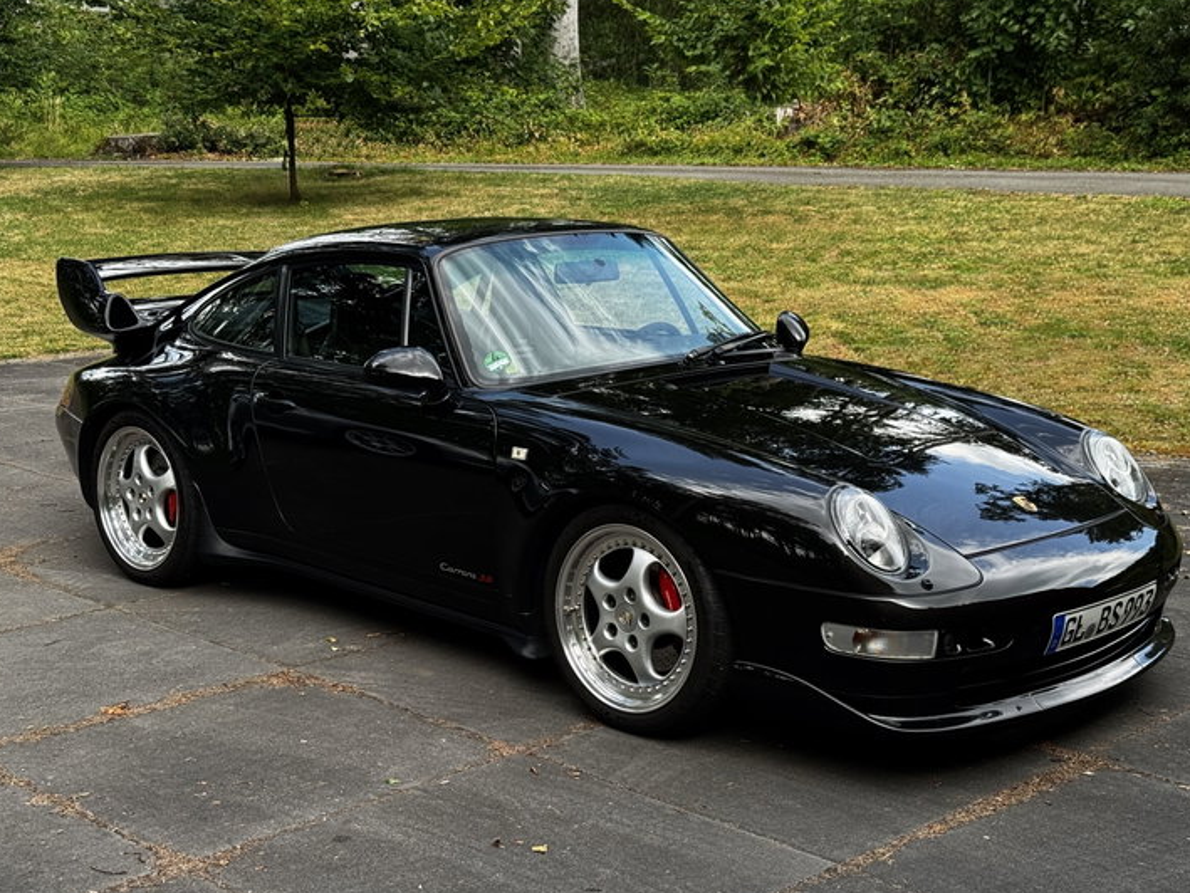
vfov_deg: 28.0
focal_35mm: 52
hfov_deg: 36.8
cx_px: 606
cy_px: 472
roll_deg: -0.1
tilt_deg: -11.4
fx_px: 1788
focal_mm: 6.76
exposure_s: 1/507
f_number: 1.78
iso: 64
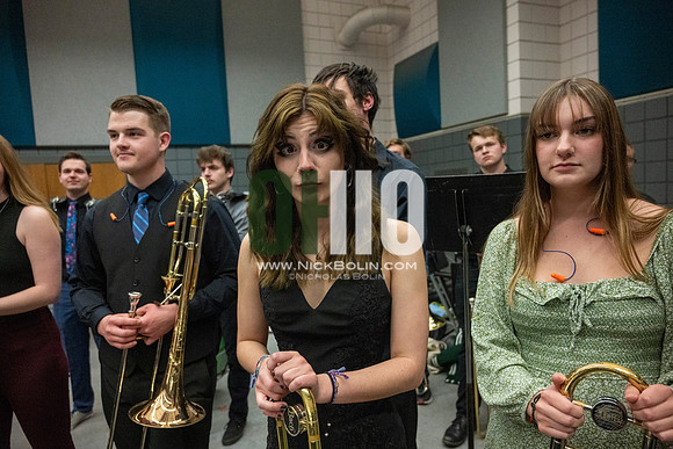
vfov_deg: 53.2
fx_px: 449
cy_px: 224
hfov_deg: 73.7
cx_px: 336
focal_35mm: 24
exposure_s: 1/500
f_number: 4
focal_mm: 24
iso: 10000
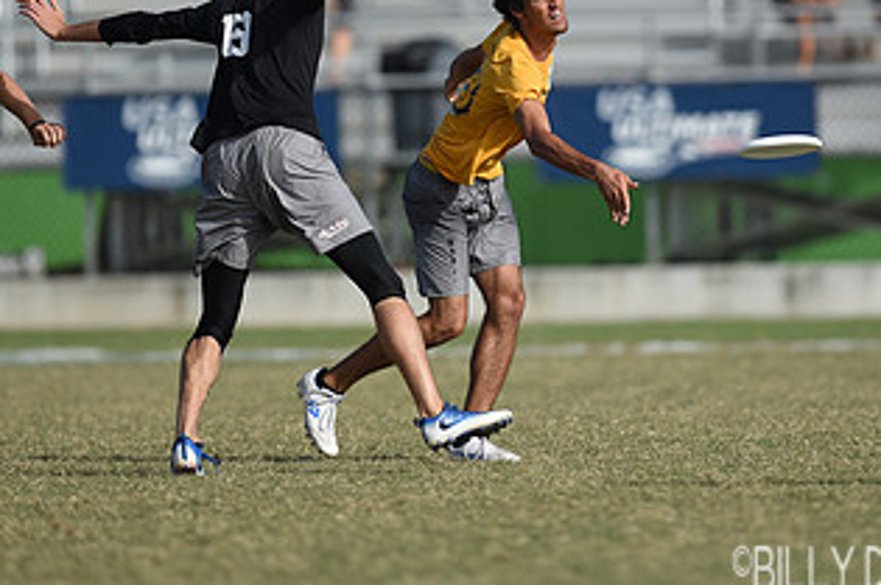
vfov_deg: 1.9
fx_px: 18008
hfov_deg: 2.8
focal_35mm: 737
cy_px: 143
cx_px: 554
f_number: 3.2
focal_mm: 400
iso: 100
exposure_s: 1/2500
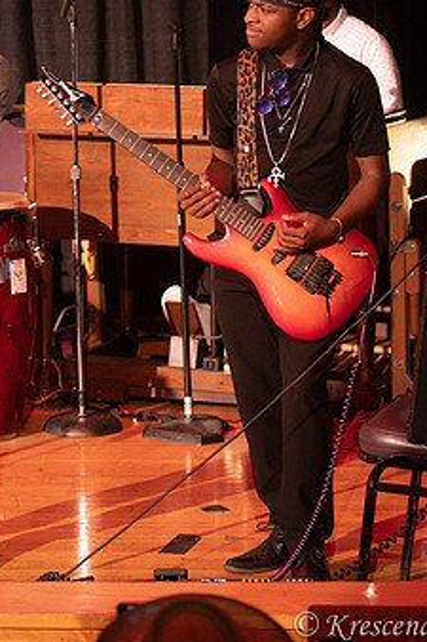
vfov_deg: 14.6
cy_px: 230
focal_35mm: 140
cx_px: 262
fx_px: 2493
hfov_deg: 9.8
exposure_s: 1/200
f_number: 2.8
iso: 3200
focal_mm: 70
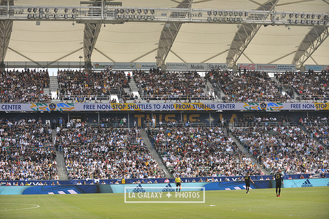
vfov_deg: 17.0
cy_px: 110
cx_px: 164
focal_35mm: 80
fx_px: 731
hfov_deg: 25.4
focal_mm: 80
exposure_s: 1/2500
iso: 320
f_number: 3.5
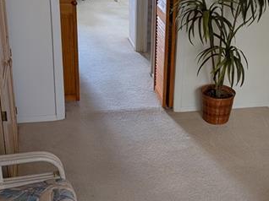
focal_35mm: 58
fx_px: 450
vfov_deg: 25.2
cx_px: 229
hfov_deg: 32.0
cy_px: 106
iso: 35
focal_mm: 4.53
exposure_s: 1/23.8
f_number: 1.7
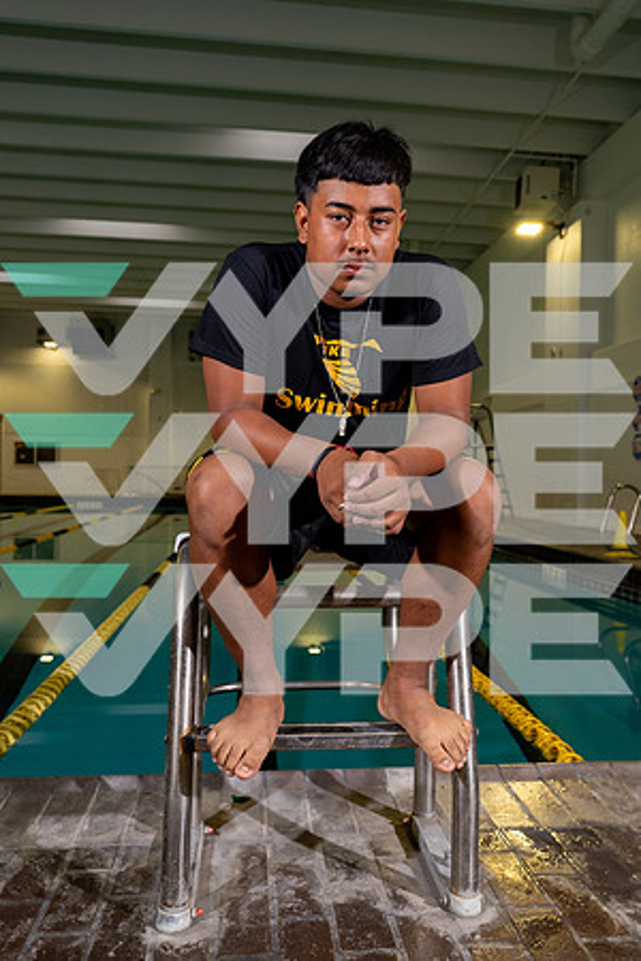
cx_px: 320
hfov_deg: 45.0
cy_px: 480
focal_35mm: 29
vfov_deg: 63.7
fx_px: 774
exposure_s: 1/250
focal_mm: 29
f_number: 5.6
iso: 1000
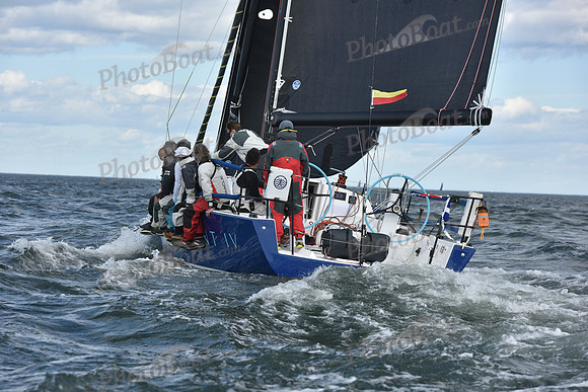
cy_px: 196
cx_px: 294
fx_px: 2205
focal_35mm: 135
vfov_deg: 10.2
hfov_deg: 15.2
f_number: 7.1
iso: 320
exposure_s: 1/1000
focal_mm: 135
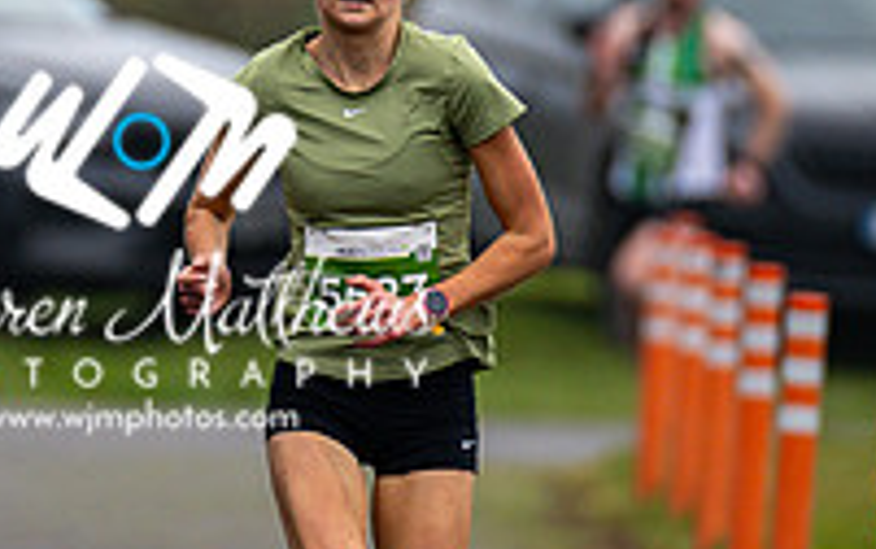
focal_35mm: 1322
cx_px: 139
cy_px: 235
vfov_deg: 1.0
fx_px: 31588
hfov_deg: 1.6
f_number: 2.8
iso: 280
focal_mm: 300
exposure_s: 1/1600
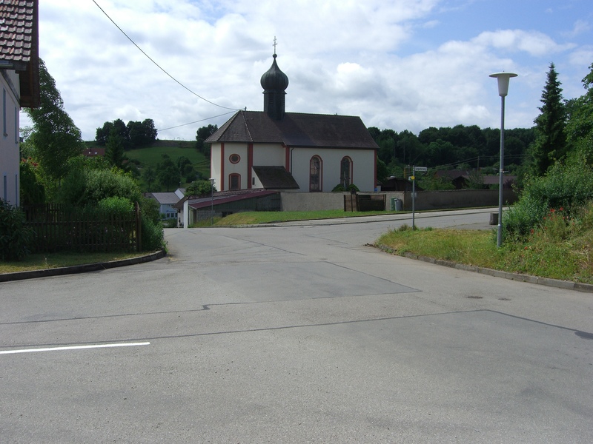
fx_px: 651
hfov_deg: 49.0
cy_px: 222
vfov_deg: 37.7
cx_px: 296
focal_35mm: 38
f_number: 4
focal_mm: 7.9
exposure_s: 1/1000
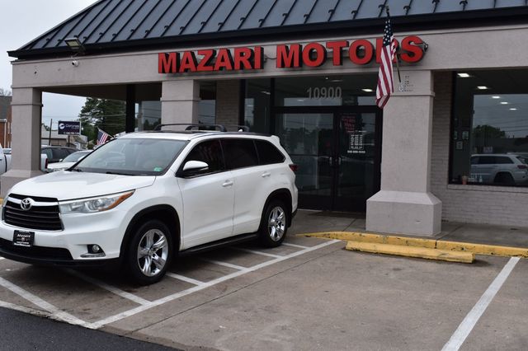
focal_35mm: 40
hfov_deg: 47.9
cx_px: 264
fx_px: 594
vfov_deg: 33.0
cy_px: 176
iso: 400
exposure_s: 1/400
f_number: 11
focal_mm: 27
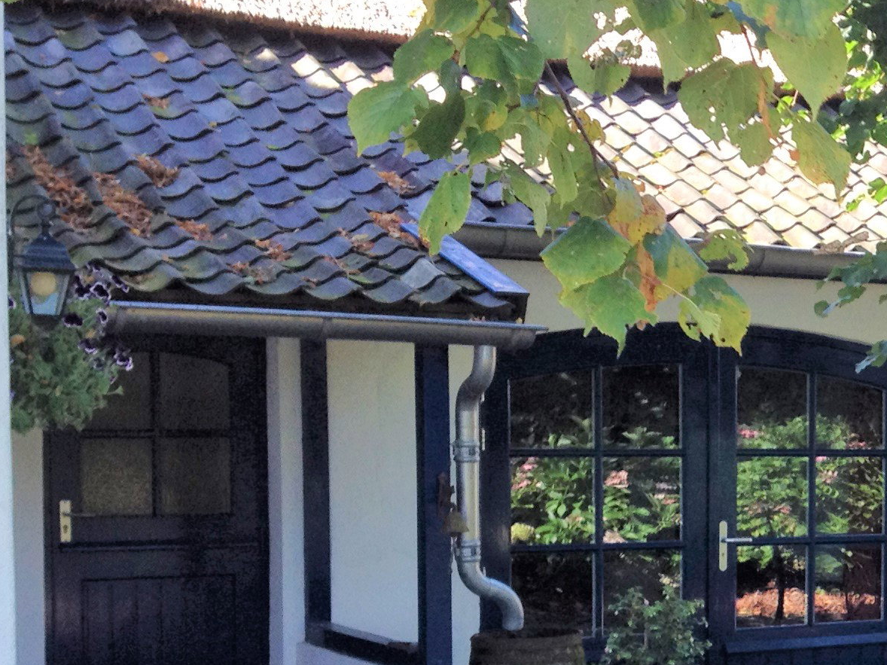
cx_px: 1128
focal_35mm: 97
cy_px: 570
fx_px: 2485
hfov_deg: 18.9
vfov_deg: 15.1
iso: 64
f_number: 2.4
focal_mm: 4.28
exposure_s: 1/186
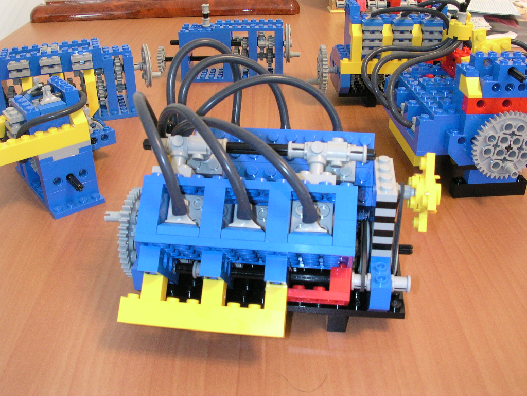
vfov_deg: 38.7
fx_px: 563
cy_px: 198
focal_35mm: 37
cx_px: 264
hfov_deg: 50.1
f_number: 4.5
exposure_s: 1/3.4
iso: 200
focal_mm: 5.6
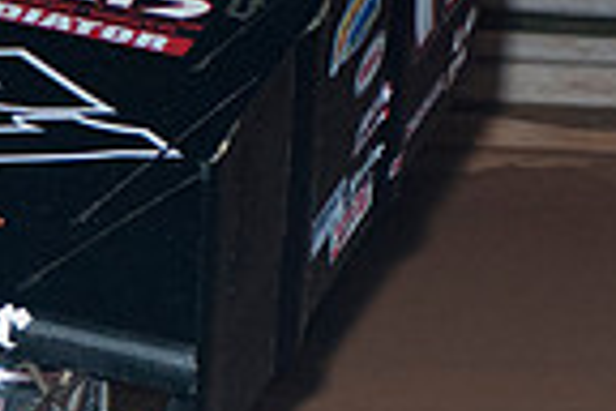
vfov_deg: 2.8
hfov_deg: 4.2
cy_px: 450
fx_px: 8298
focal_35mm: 485
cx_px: -441
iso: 400
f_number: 4
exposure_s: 1/400
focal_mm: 80
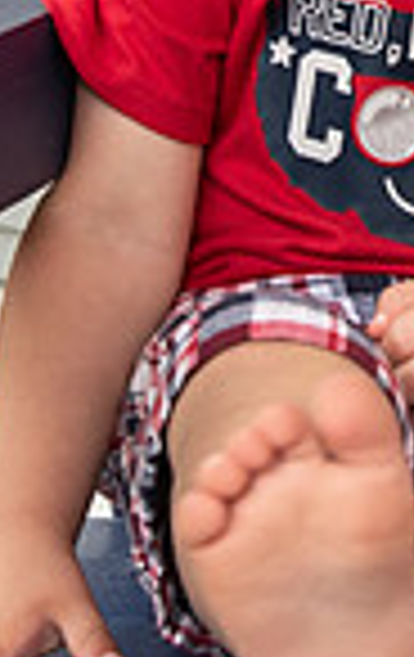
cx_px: 418
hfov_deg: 6.1
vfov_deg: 9.5
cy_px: -272
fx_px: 3859
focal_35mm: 215
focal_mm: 38
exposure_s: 1/100
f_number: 5.6
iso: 400
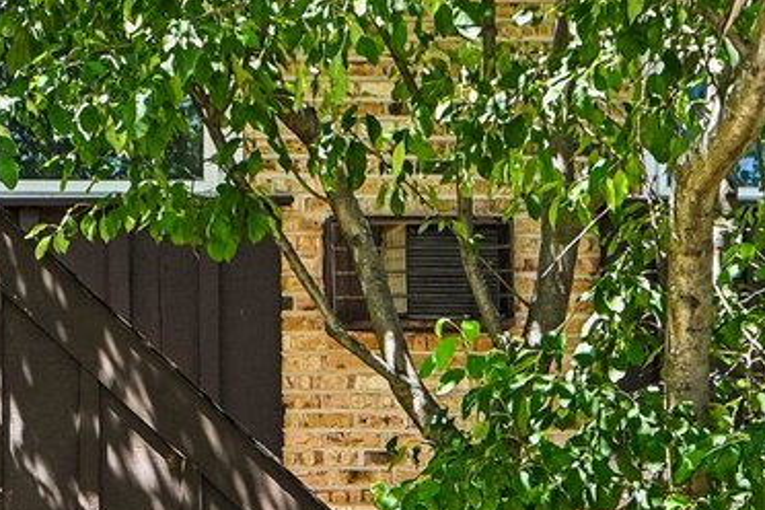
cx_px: -68
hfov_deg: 16.3
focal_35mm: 122
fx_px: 2592
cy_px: 858
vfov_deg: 10.7
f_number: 13
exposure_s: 1/80
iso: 400
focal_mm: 28
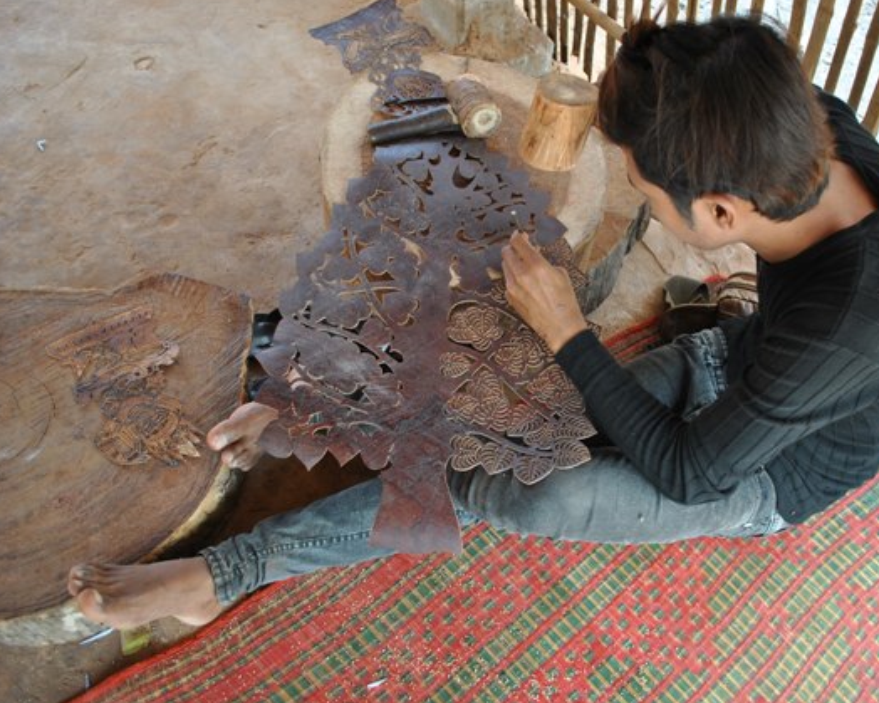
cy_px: 349
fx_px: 806
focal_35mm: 31
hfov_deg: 56.7
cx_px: 528
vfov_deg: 47.1
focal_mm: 18
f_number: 3.5
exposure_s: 1/50
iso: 200
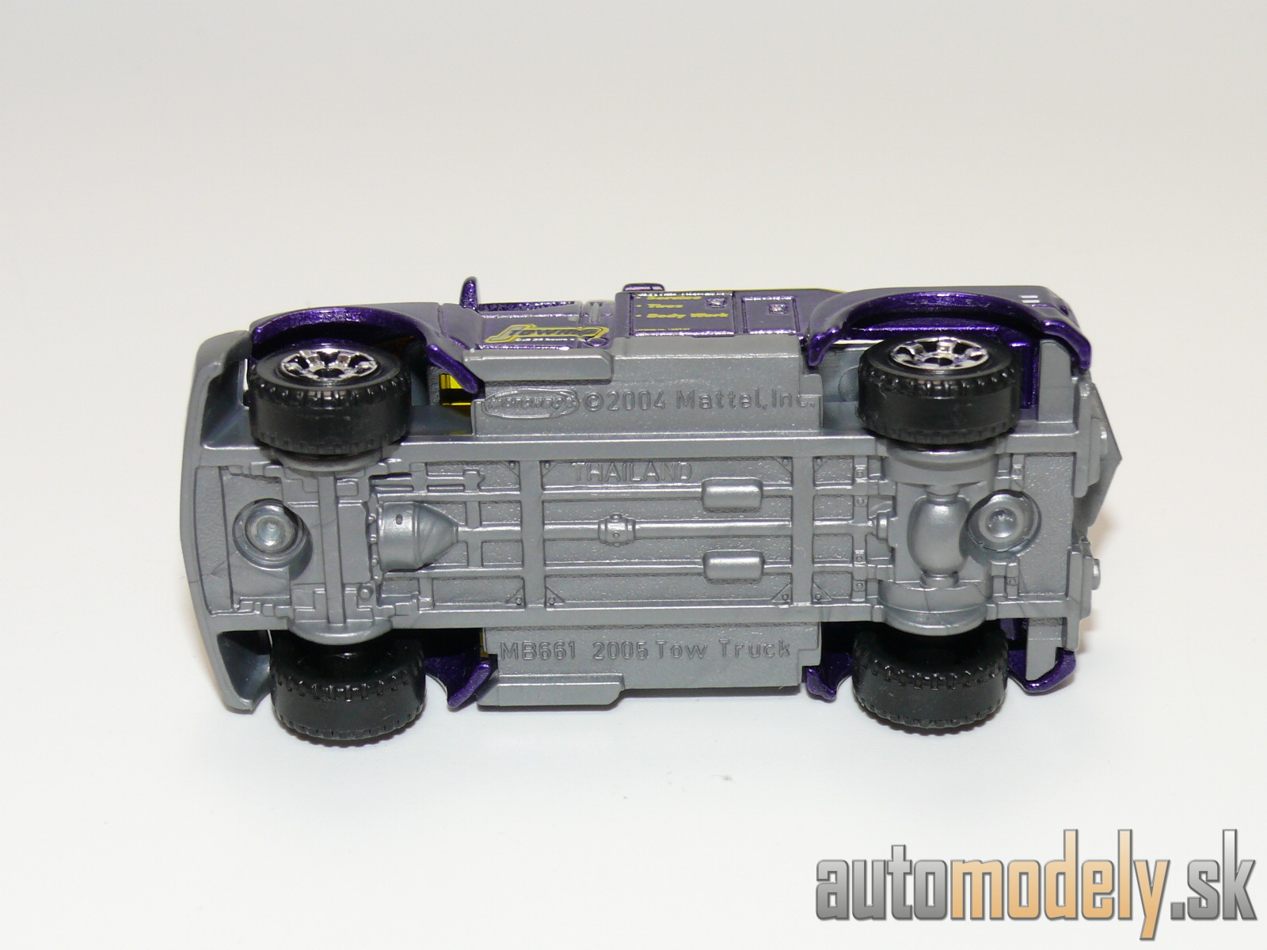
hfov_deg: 26.3
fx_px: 2709
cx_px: 634
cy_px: 475
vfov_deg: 19.9
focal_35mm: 74
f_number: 4
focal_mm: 11.2
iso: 100
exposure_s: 1/30
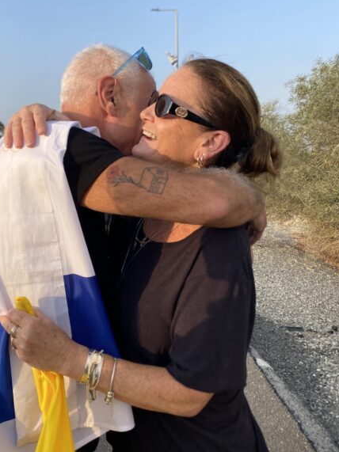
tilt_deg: -6.9
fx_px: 457
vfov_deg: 52.6
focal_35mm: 35
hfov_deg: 40.5
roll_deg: +2.7
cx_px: 139
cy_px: 225
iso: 32
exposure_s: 1/1103
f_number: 1.8
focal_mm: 4.25
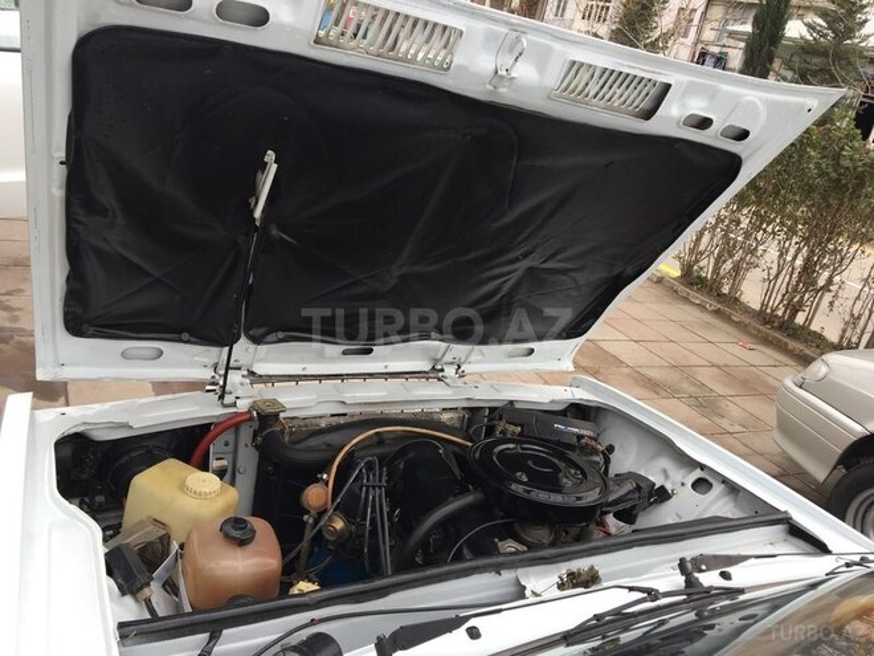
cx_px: 437
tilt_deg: -21.2
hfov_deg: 61.7
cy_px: 328
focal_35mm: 29
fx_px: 732
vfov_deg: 48.2
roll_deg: -13.2
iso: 25
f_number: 2.2
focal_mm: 4.15
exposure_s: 1/206
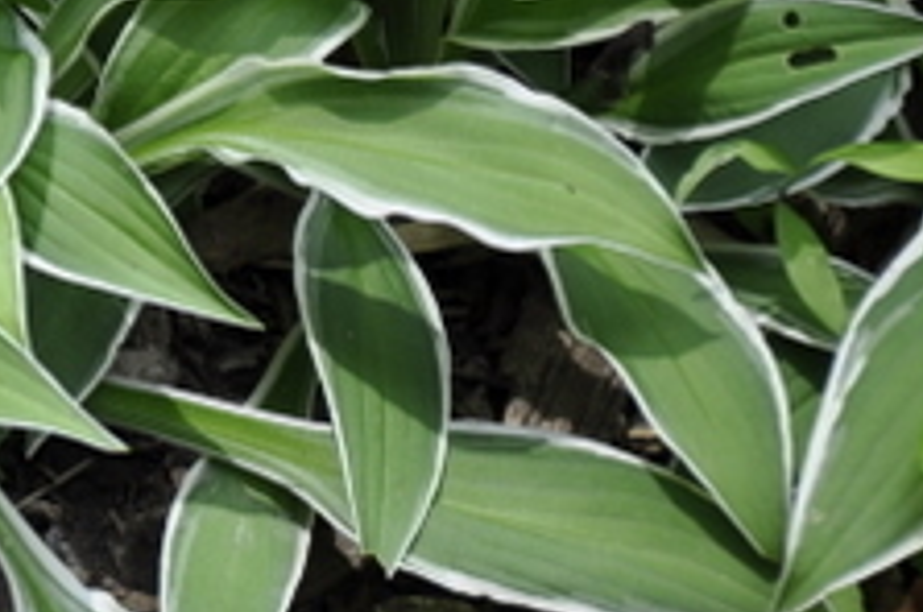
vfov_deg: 2.4
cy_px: -256
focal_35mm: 566
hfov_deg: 3.6
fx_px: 14485
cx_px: -472
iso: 200
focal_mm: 105
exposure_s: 1/125
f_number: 5.6
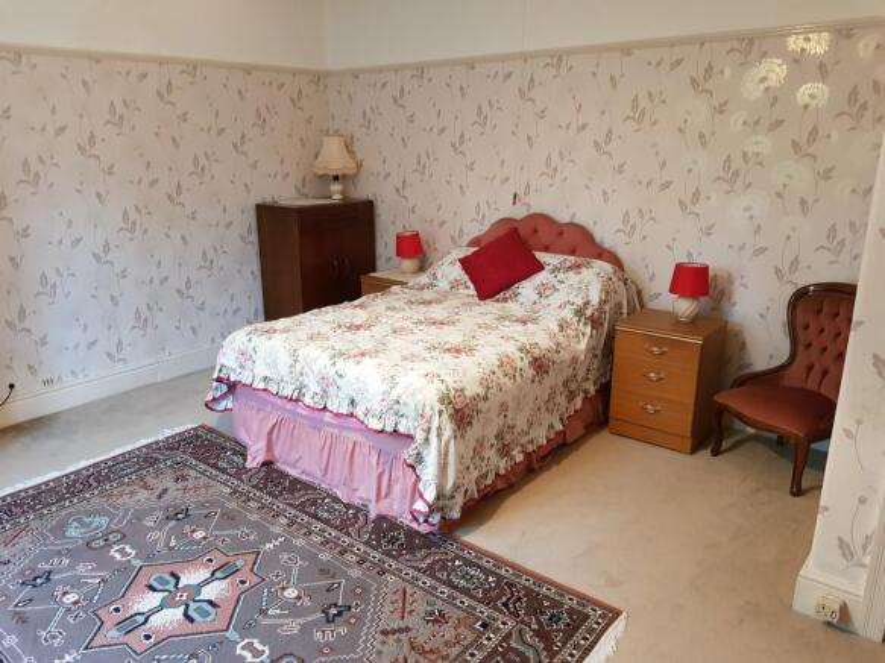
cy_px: 332
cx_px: 442
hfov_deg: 67.3
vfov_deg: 53.0
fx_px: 665
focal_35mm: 26
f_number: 1.7
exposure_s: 1/14
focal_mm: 4.3
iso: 200
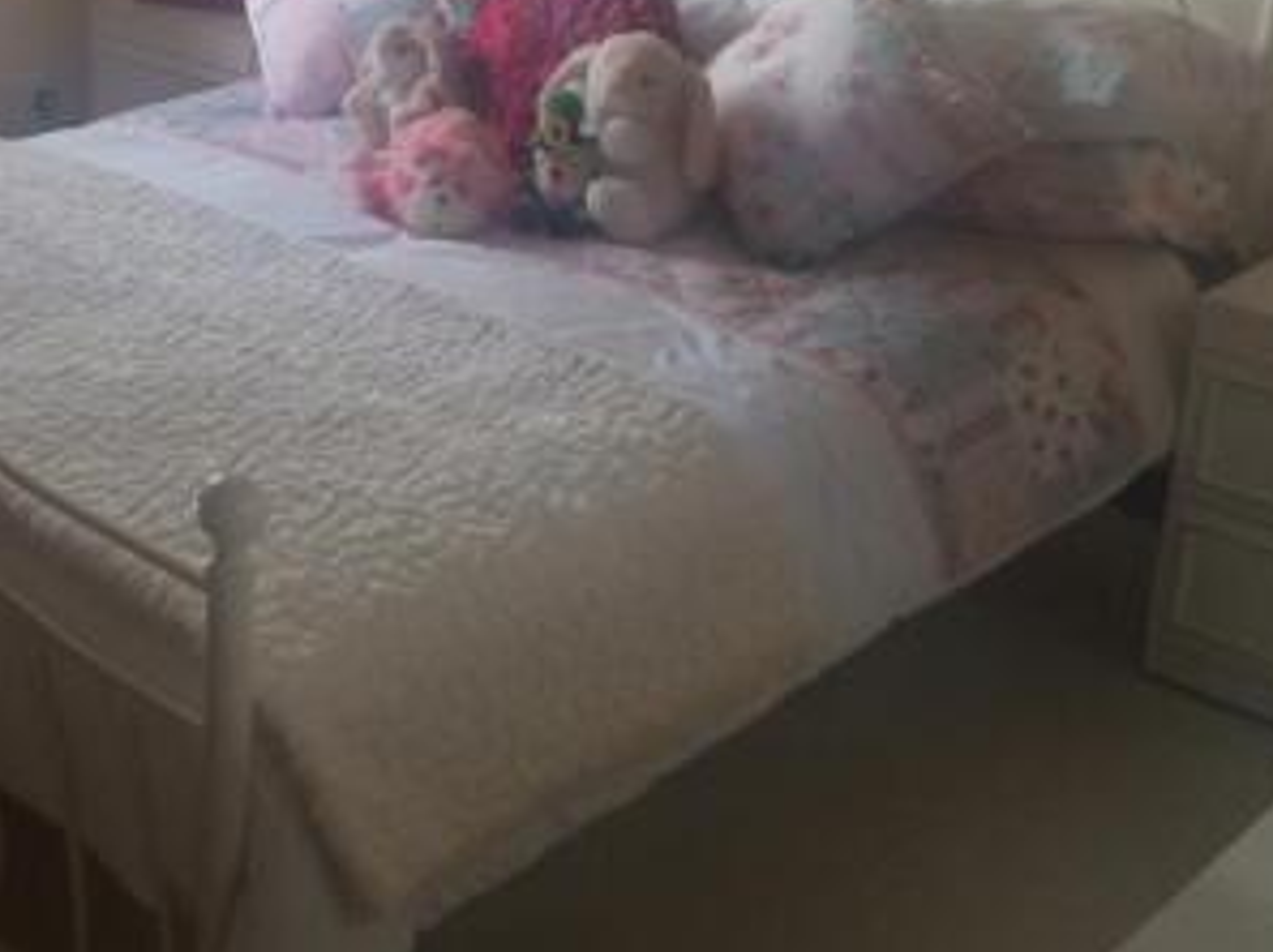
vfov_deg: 25.2
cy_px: 187
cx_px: 114
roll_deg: +0.9
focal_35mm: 57
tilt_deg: -18.9
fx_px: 2094
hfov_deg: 32.1
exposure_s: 1/33
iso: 50
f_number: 2.2
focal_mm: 4.15
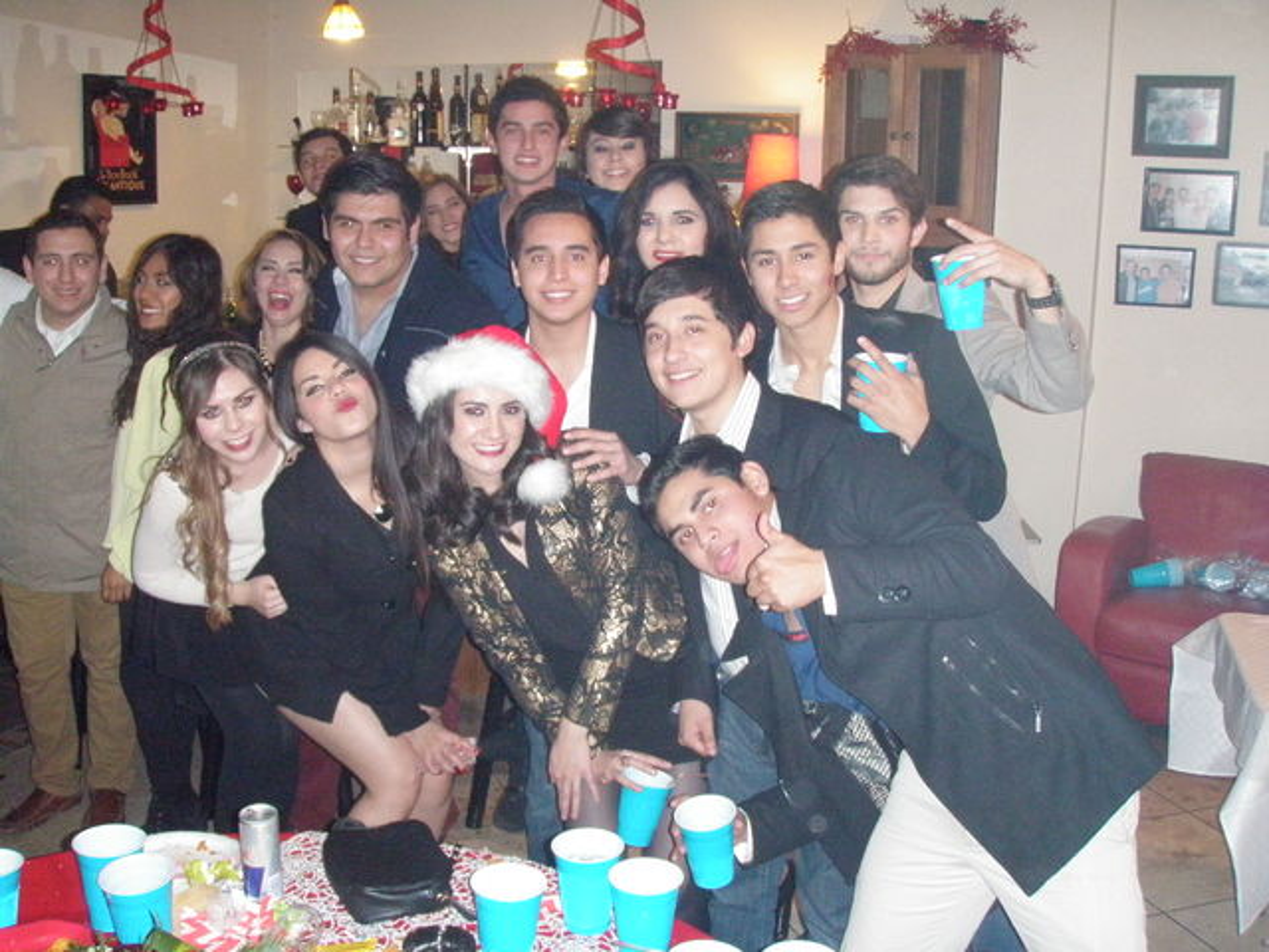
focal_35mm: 38
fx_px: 1393
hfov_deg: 49.0
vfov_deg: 37.7
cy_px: 476
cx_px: 634
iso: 640
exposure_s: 1/30
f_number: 3.5
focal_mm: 6.7
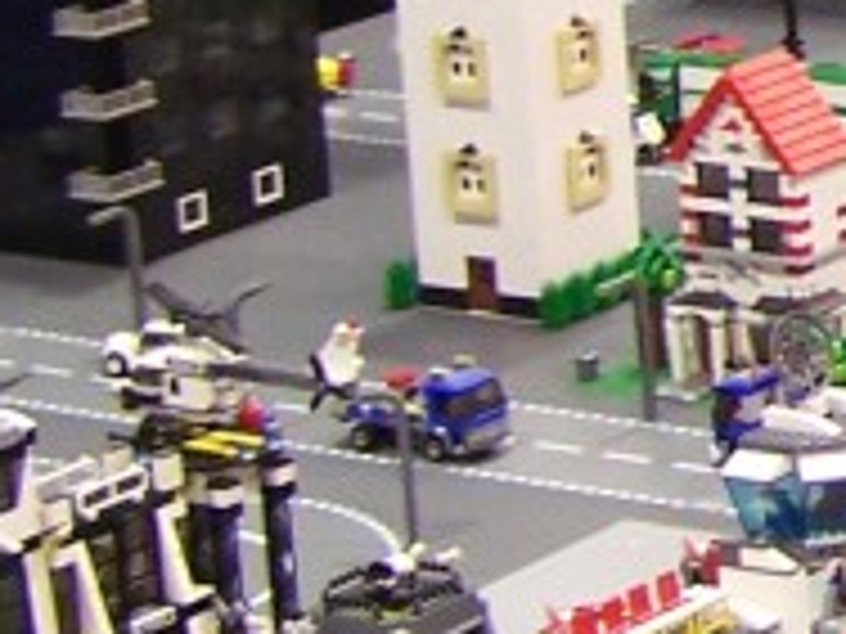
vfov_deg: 7.2
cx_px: 1750
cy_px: 18
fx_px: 5059
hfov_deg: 8.9
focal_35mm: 207
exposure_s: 1/3
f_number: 2.8
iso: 80
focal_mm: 6.3
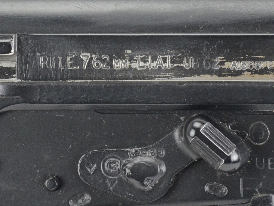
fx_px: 3381
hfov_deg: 4.6
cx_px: 142
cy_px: 66
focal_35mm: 427
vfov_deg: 3.5
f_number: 5.6
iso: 900
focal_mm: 135
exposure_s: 1/125
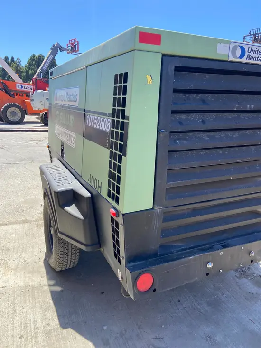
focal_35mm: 26
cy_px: 174
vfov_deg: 67.3
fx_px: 261
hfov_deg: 53.1
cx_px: 130
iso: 32
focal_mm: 4.25
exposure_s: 1/719
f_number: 1.8
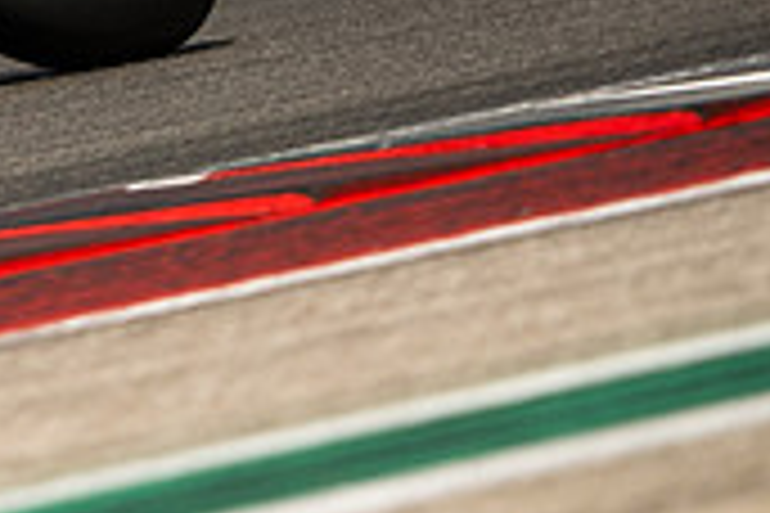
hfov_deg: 1.4
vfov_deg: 1.0
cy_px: -340
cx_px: -513
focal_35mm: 1426
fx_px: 30498
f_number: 2.8
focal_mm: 280
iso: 200
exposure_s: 1/2500
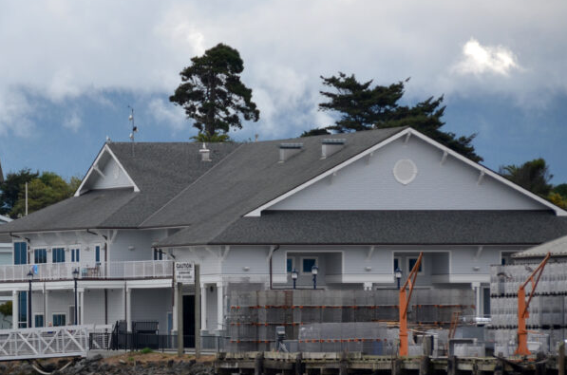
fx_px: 6065
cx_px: 98
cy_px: 308
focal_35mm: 386
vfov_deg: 3.5
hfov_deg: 5.3
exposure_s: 1/500
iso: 200
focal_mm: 150
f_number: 5.6
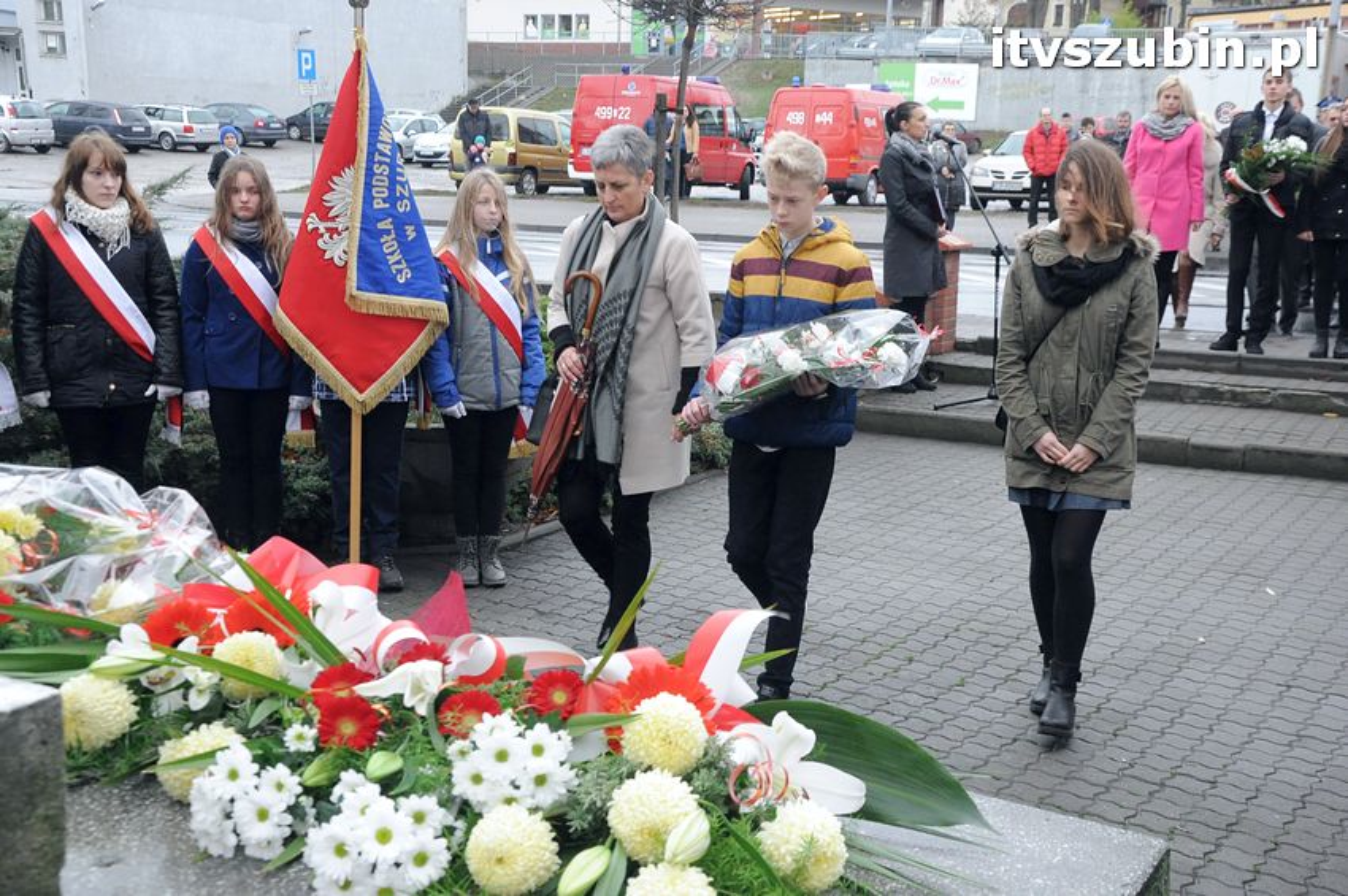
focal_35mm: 42
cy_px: 448
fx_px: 1571
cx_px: 674
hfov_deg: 46.4
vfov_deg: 31.8
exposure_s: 1/250
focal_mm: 28
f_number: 8
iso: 1600
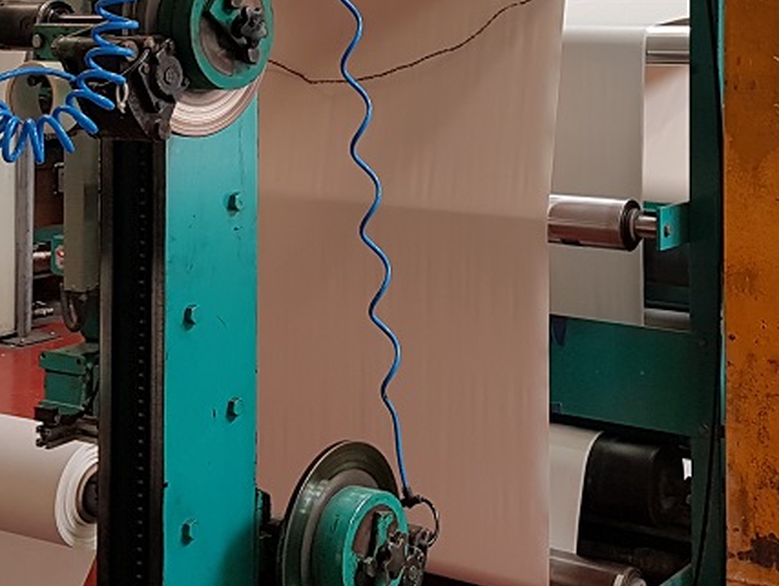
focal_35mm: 73
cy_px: -2
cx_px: 434
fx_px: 1644
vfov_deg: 19.6
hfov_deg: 26.6
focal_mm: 4.2
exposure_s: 1/100
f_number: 1.7
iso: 64
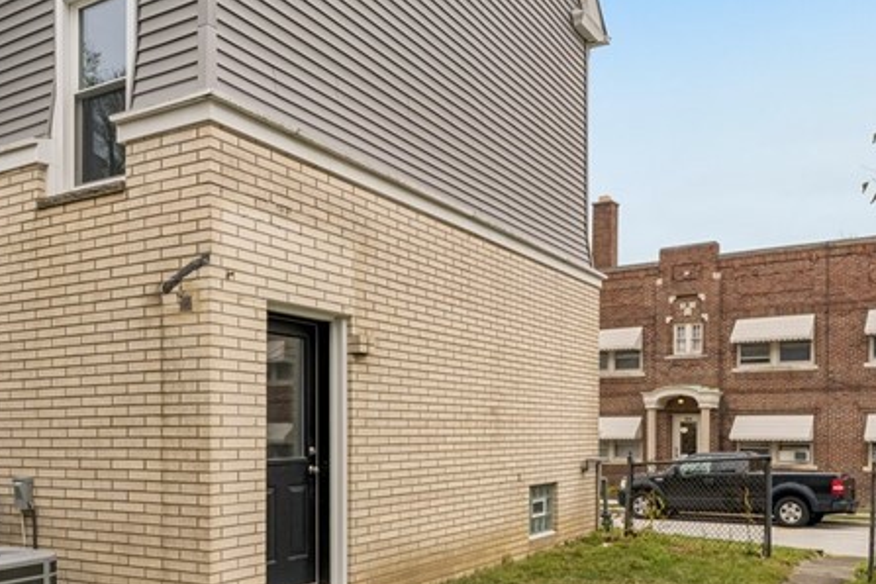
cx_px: 408
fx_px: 827
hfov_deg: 55.7
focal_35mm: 34
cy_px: 440
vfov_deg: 37.9
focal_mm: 14
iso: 200
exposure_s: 1/160
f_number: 8
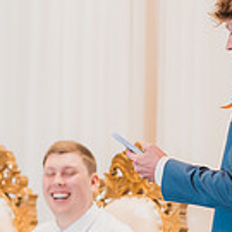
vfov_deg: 5.6
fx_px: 2358
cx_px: 137
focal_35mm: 311
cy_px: 152
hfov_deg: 5.6
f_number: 2.2
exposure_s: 1/200
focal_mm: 85
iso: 1250
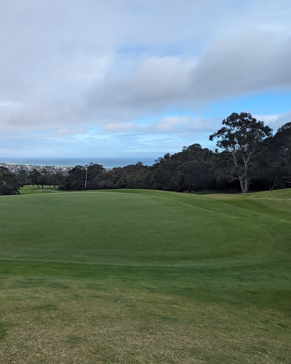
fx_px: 345
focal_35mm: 32
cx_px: 60
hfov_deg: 43.7
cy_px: 179
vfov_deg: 55.7
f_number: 1.85
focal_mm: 6.81
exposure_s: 1/1078
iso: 48
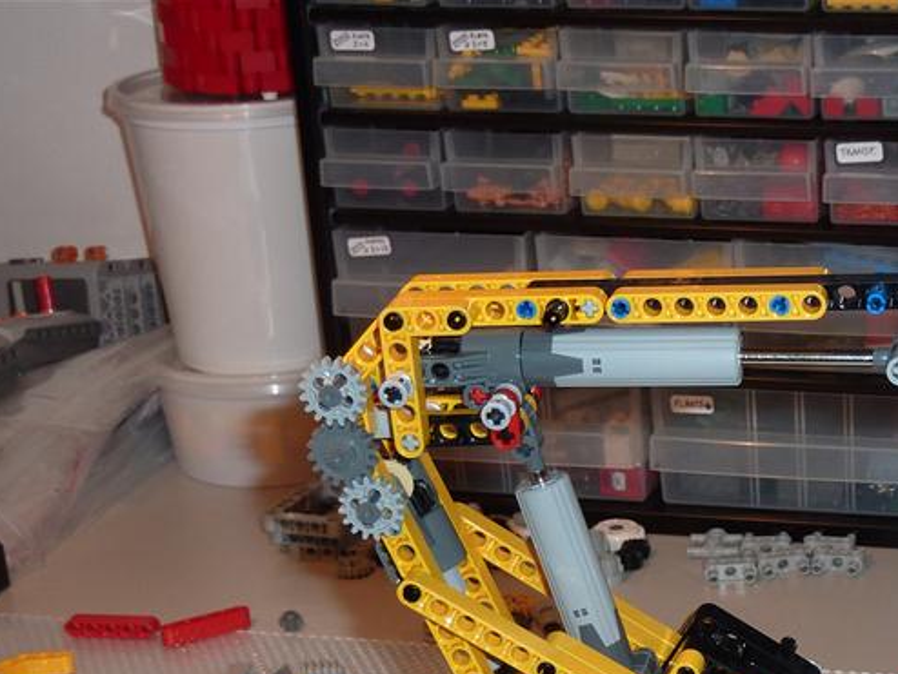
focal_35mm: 87
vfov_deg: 16.6
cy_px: 696
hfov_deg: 21.7
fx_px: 2258
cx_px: 891
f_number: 3.7
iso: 100
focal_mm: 6.9
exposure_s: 1/30
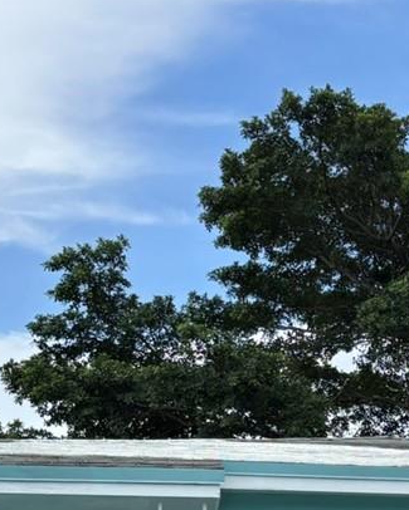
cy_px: 708
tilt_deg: +1.4
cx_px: 466
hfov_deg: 15.0
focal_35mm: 100
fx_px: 1513
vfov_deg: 17.6
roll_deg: -0.9
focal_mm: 5.96
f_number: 1.6
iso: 50
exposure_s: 1/1783
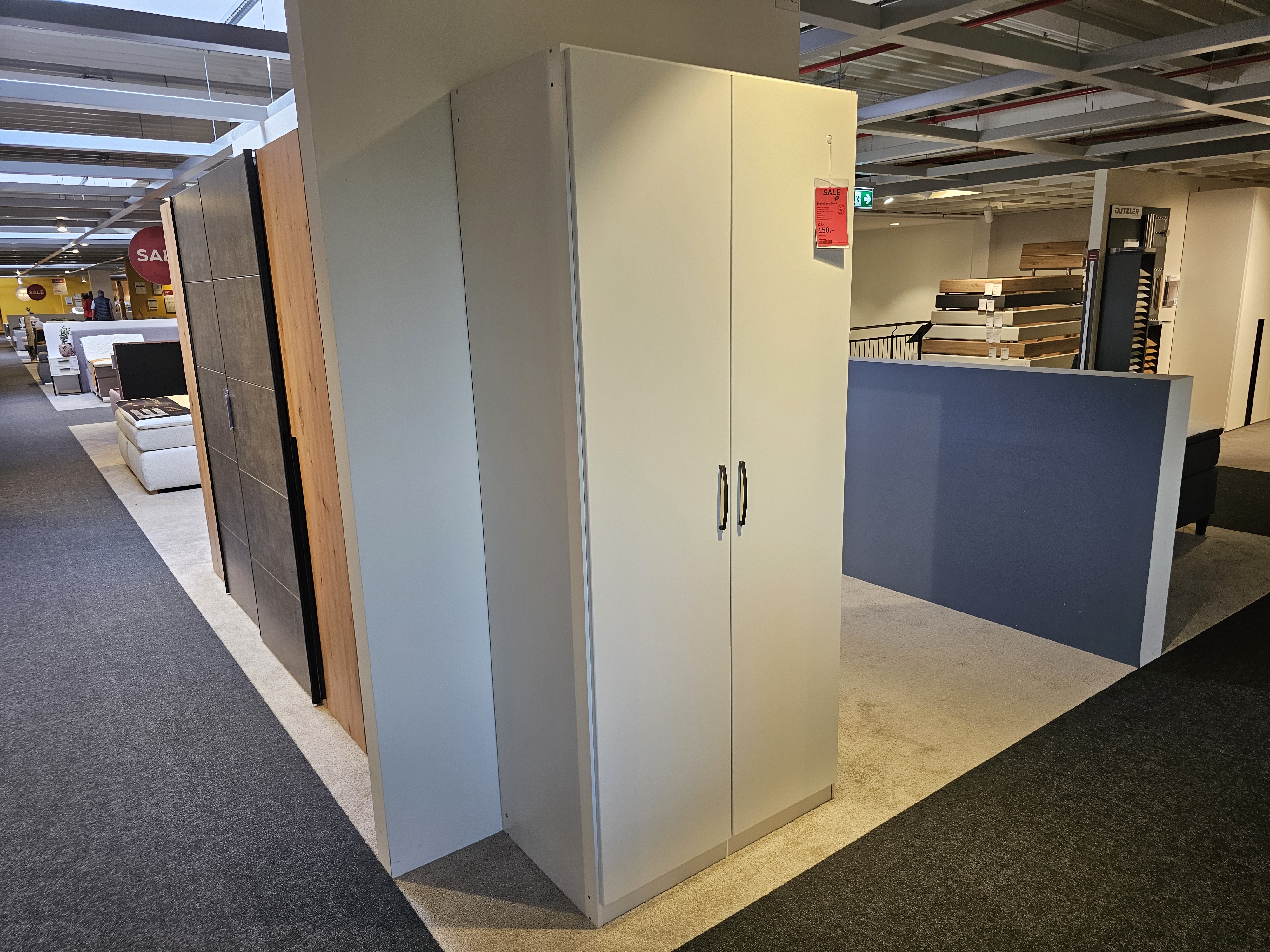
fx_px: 844
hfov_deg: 73.9
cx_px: 635
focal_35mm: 23
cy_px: 476
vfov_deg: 58.9
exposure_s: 1/180
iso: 250
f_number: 1.7
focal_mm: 6.3
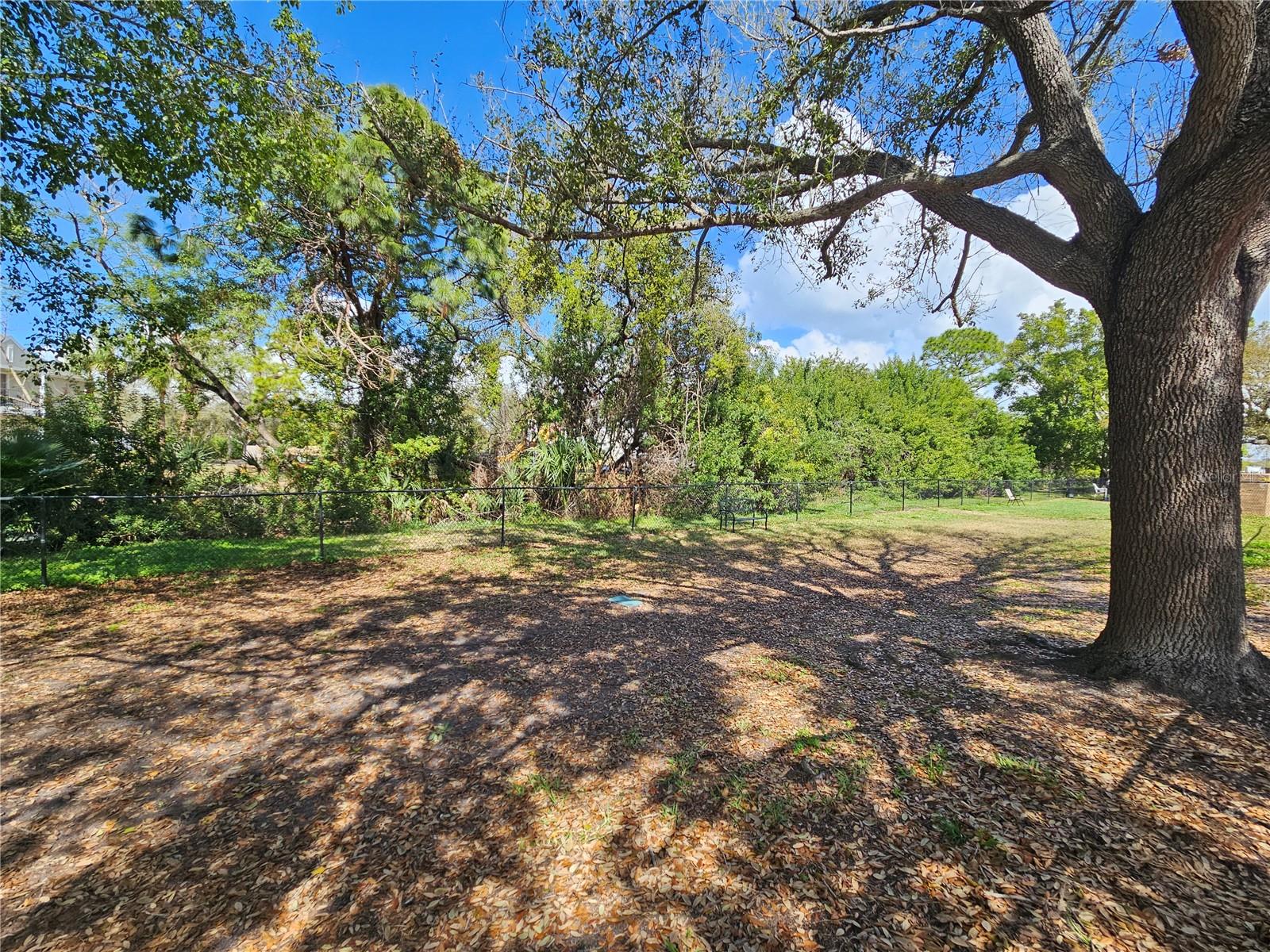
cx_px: 635
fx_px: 477
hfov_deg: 106.2
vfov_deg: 89.9
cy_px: 476
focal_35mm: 13
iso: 50
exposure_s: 1/986
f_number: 2.2
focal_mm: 2.2
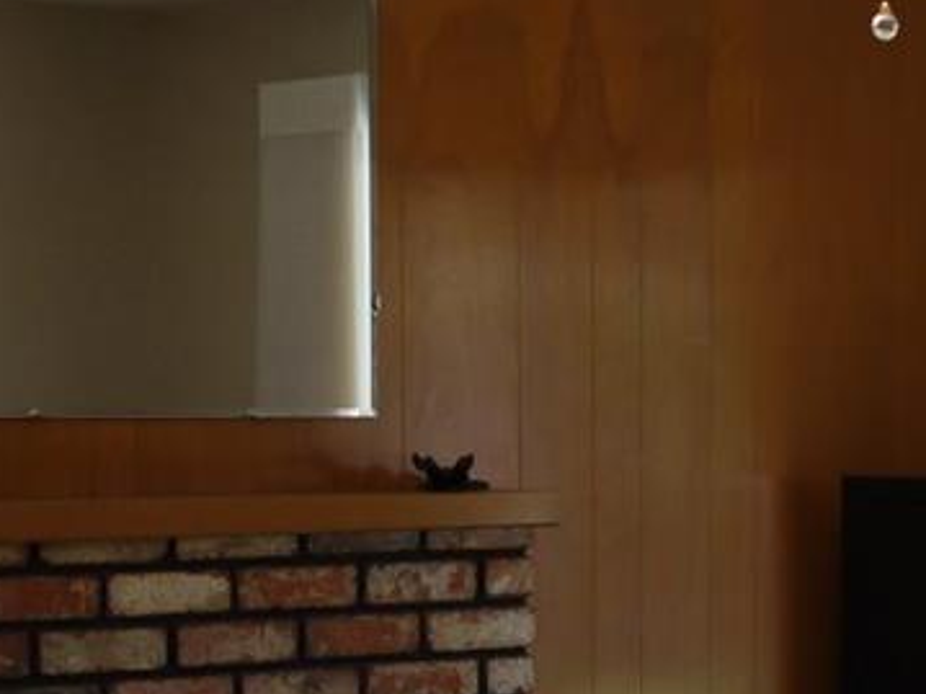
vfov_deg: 12.3
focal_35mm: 117
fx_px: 3129
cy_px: 887
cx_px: 802
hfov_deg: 16.6
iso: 200
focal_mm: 14
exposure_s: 1/60
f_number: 3.5
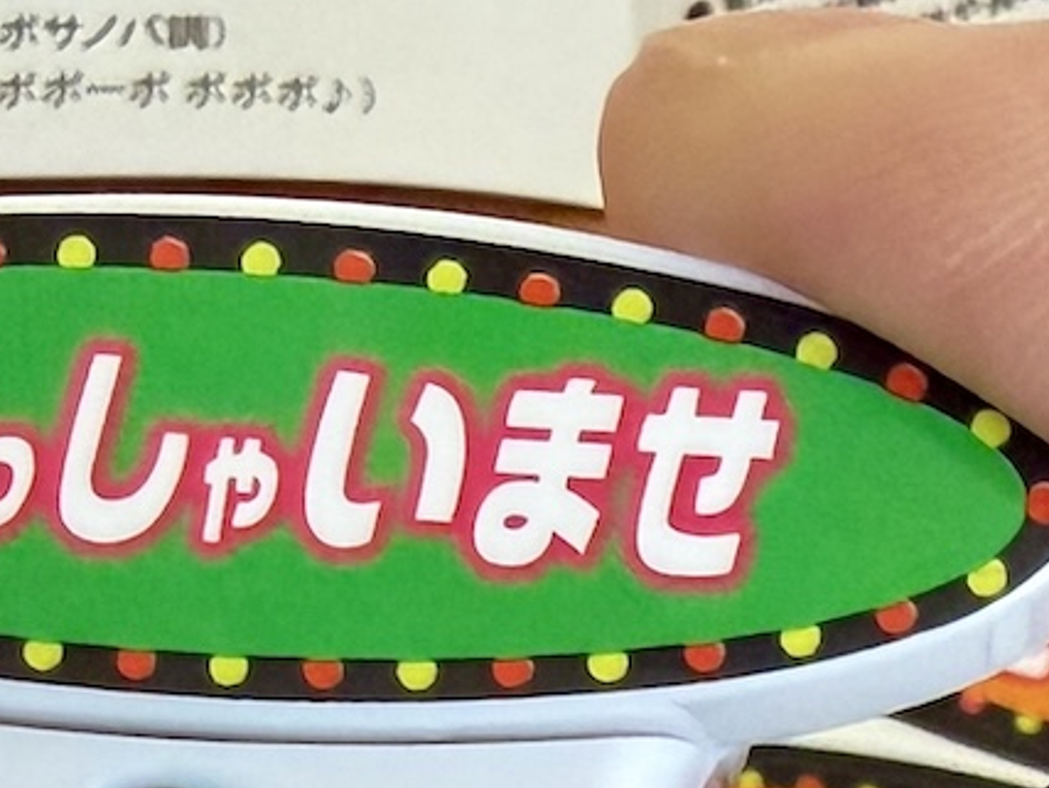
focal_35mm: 73
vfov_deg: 18.2
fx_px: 2214
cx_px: 224
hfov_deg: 26.2
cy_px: 1150
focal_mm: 2.22
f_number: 2.2
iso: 400
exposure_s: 1/60
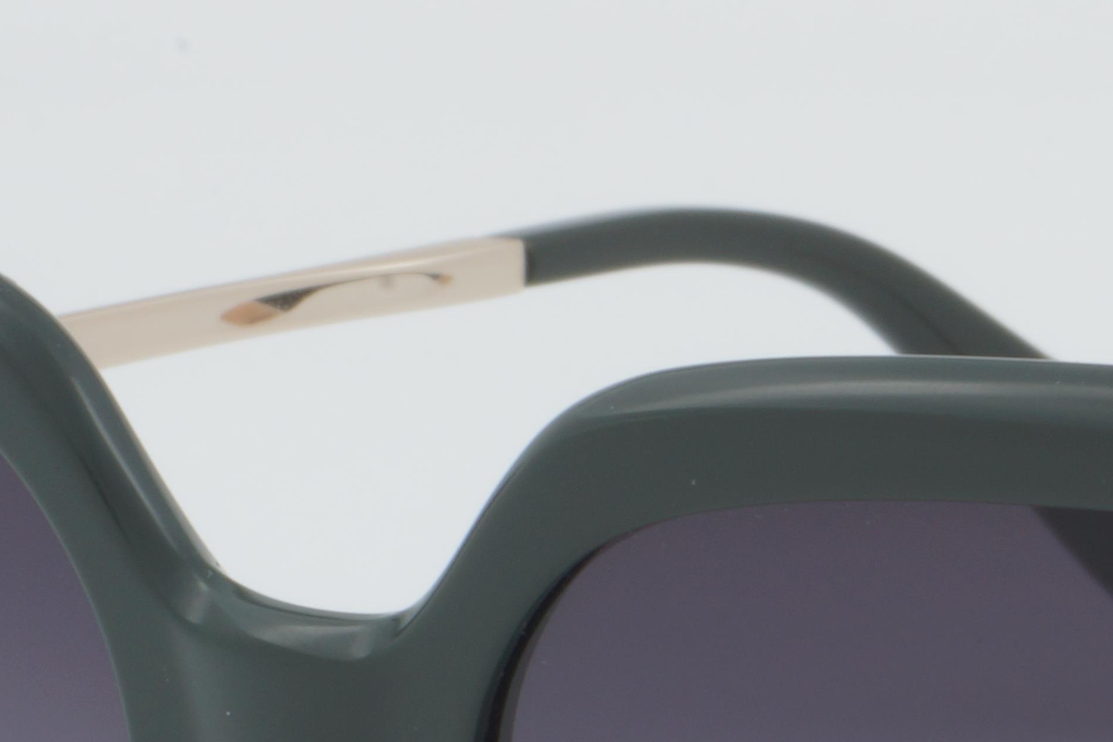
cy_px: 944
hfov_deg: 8.6
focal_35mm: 238
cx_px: 1035
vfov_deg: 5.7
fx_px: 7358
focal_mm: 50
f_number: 32
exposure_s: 1/3
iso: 100
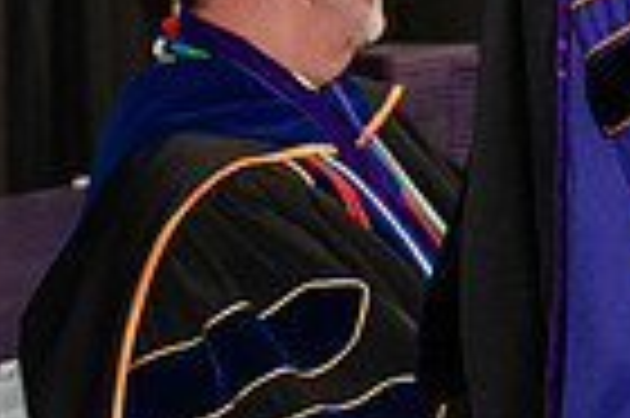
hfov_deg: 7.0
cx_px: 927
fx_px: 5069
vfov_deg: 4.7
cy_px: -411
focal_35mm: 290
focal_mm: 70
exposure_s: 1/200
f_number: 5
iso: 2500
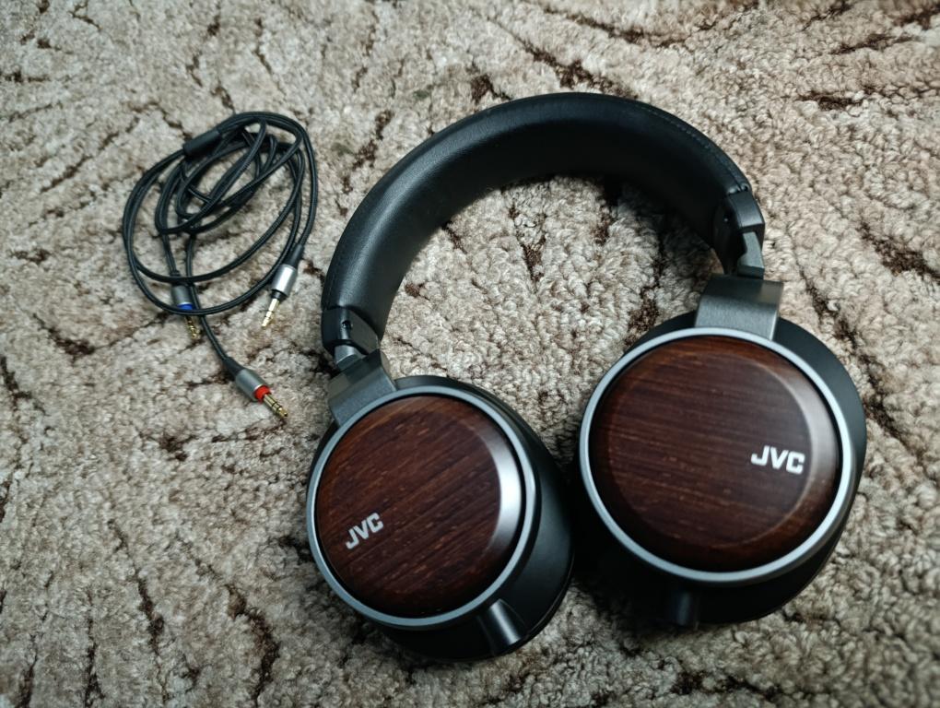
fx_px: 625
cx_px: 470
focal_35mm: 23
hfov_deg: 73.8
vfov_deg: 59.0
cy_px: 354
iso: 4052
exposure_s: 1/25
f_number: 1.65
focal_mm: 6.11
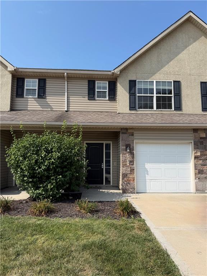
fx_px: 191
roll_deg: -0.2
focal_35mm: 24
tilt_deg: +5.7
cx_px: 104
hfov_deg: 56.8
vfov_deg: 71.6
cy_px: 138
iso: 80
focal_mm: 6.76
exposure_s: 1/4673
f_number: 1.78
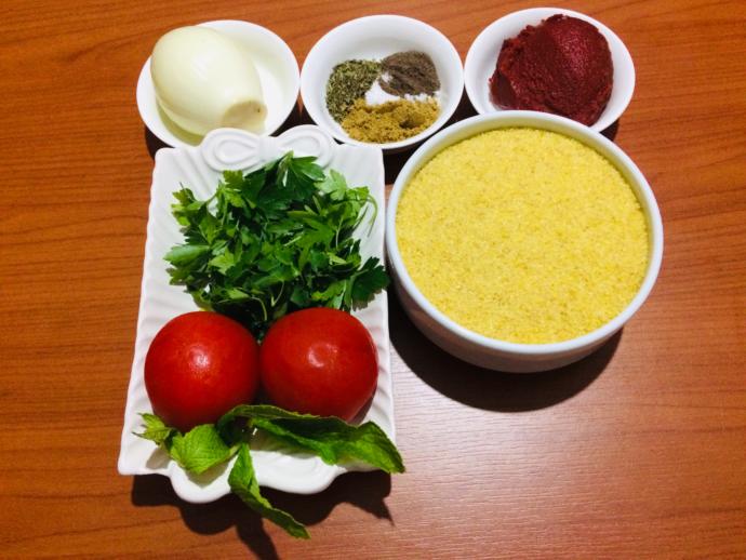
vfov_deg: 48.3
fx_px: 625
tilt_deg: -67.9
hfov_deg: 61.6
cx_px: 373
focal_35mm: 29
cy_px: 280
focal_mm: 4.15
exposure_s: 1/25
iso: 320
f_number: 2.2
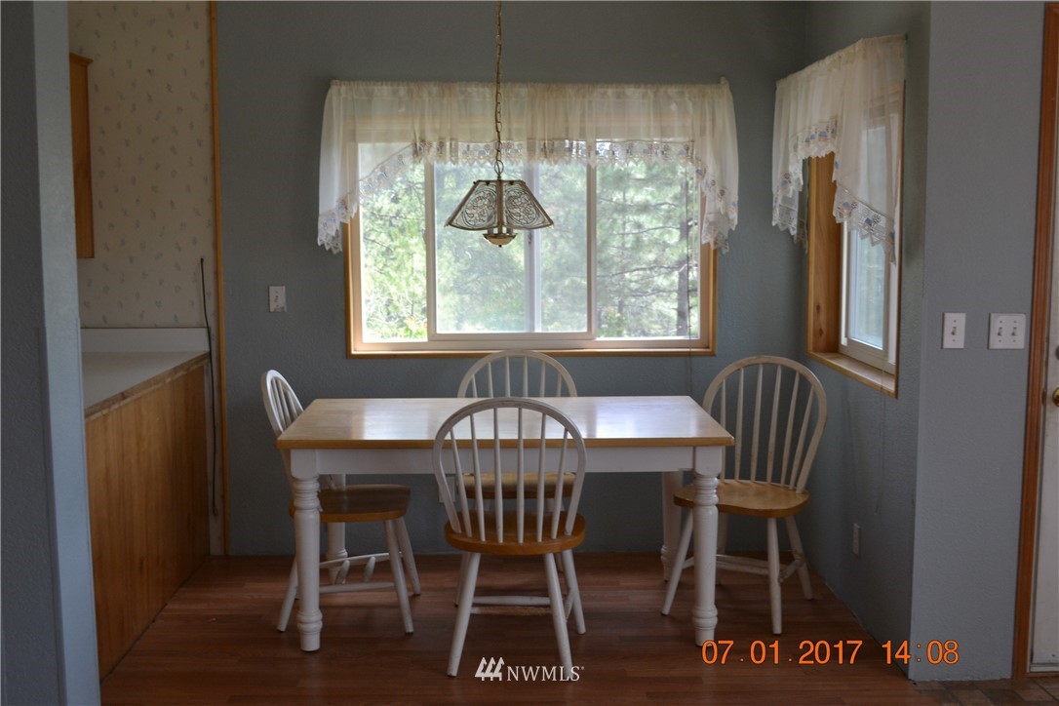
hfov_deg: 49.6
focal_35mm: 39
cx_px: 530
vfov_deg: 34.2
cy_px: 353
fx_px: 1147
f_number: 5.6
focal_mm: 26
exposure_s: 1/125
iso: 360
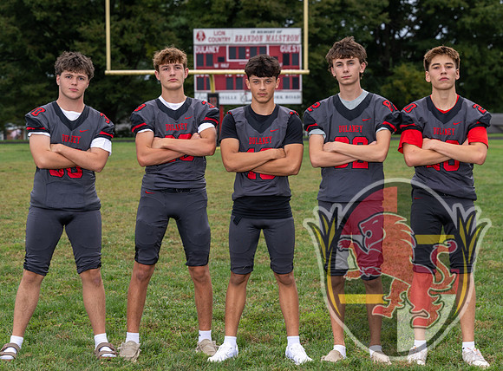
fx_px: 1376
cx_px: 294
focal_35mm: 95
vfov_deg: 15.4
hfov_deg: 20.7
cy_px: 176
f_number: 5.6
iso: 80
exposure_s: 1/160
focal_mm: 84
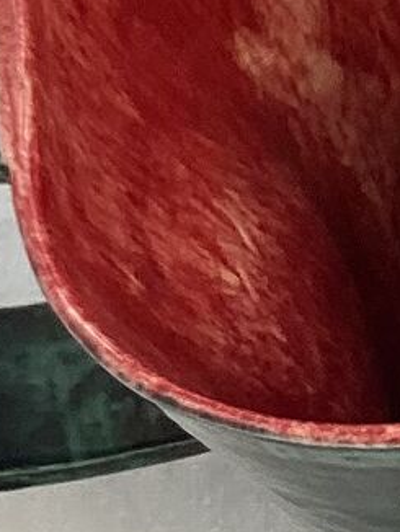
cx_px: 756
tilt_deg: -67.6
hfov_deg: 7.6
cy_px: 614
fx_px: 2924
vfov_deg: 10.3
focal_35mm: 190
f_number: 2.4
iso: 50
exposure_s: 1/120
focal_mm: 3.3
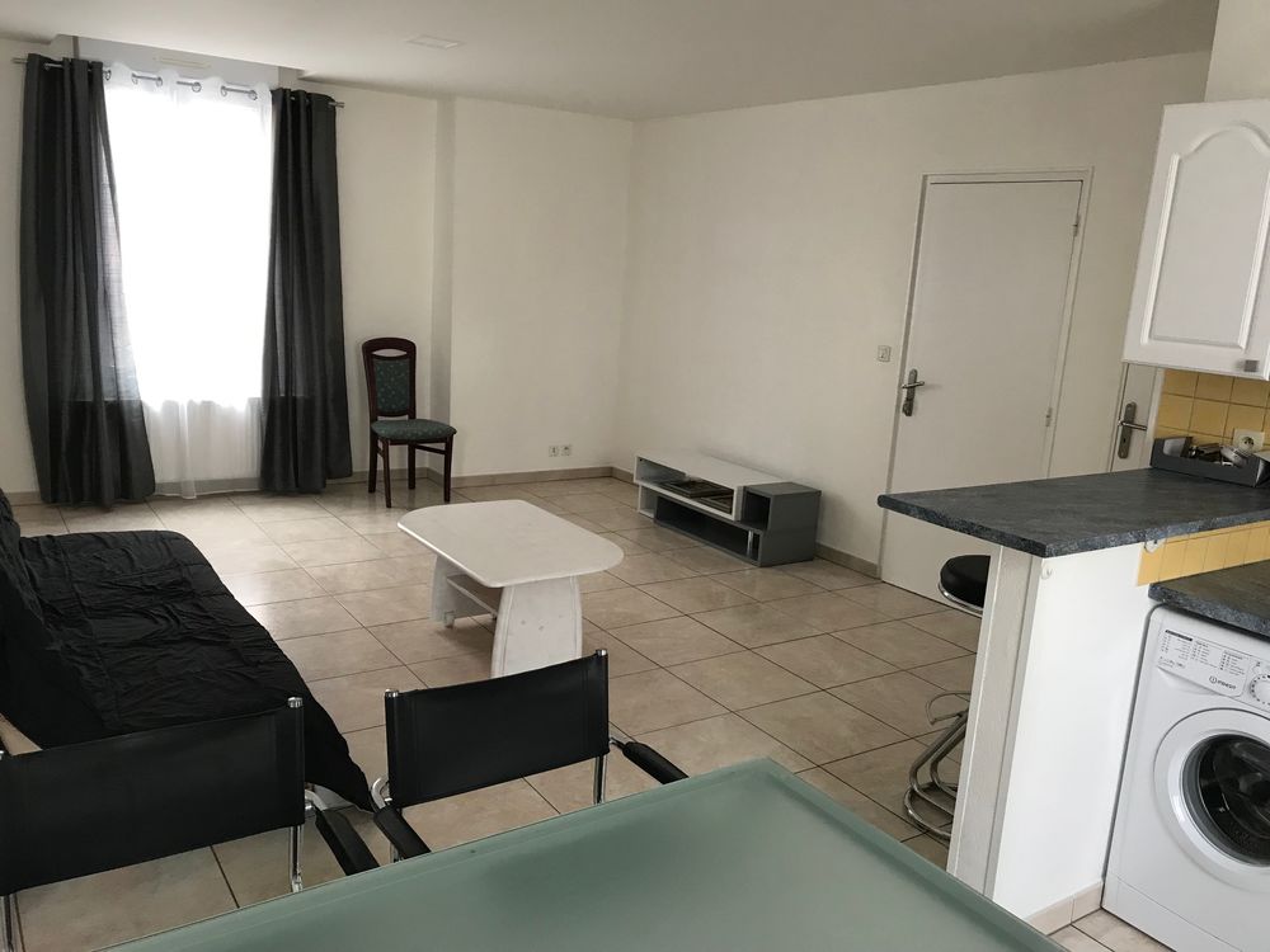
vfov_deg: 49.7
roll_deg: -3.7
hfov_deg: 63.4
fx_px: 1027
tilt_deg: -12.2
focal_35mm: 28
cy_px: 476
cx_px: 635
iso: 40
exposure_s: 1/33
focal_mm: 3.99
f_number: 1.8
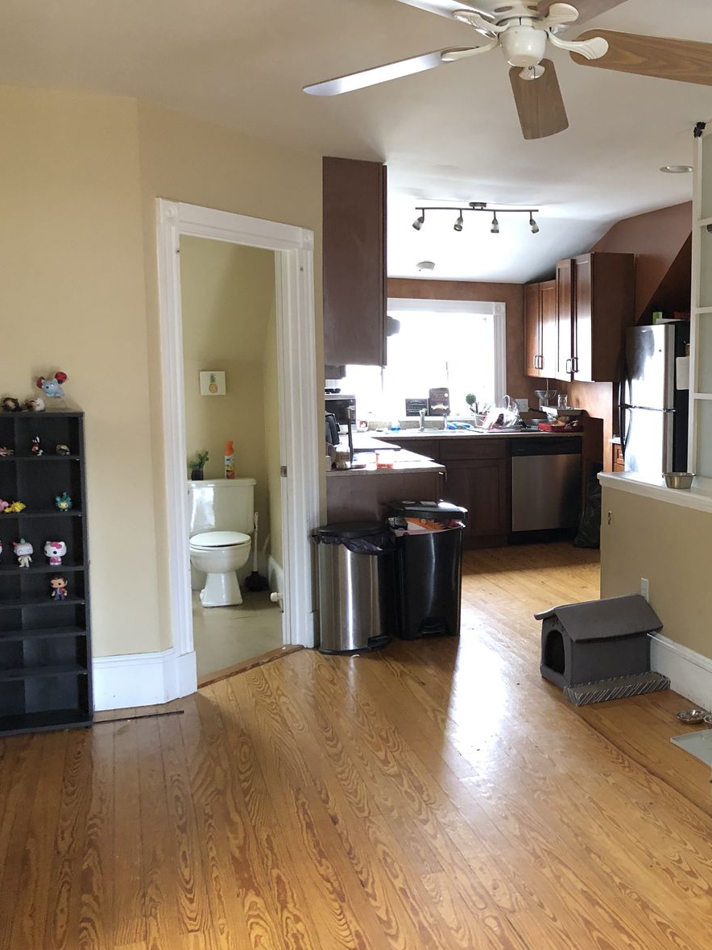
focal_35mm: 38
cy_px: 483
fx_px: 1042
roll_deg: +0.1
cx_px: 626
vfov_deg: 49.0
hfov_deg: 35.7
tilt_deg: -7.0
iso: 100
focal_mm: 4
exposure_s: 1/11
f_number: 1.8
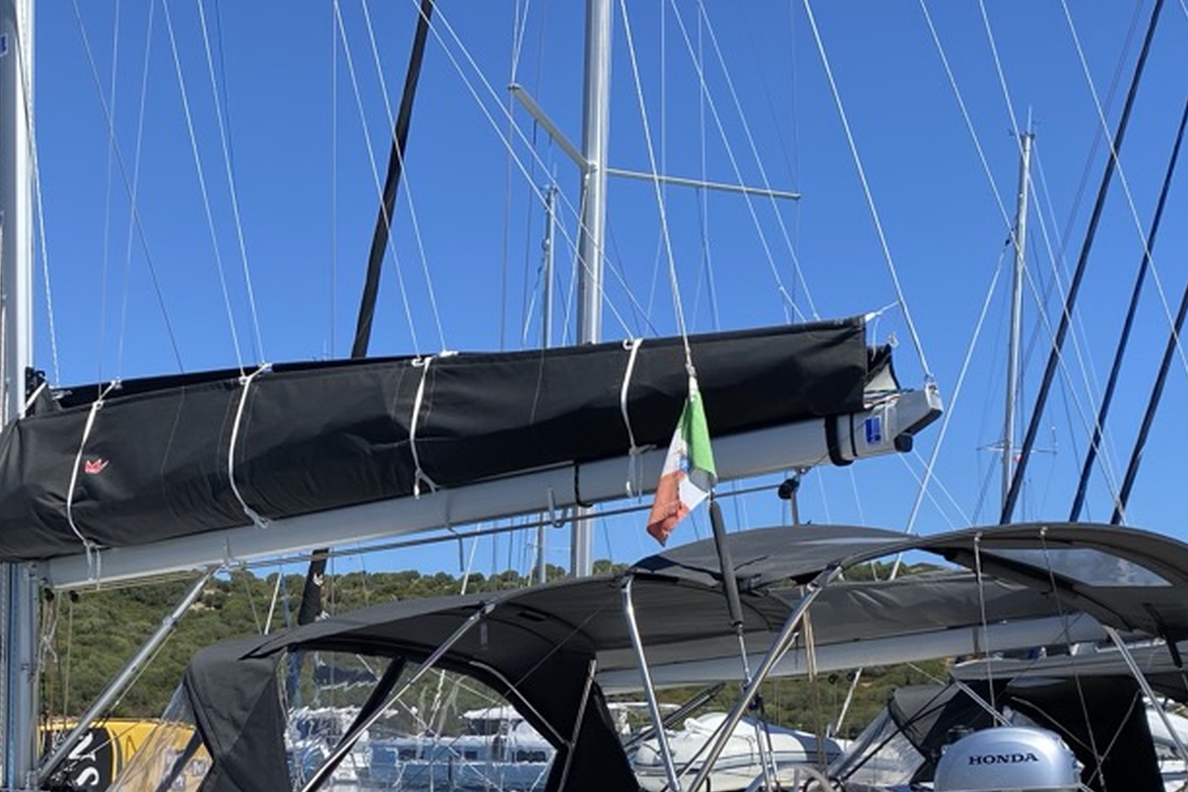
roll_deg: -0.6
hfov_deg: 37.3
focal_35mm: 53
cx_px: 456
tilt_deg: -0.9
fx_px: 1749
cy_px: 767
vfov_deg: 24.5
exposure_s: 1/3125
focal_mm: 4.25
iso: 32
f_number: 1.8
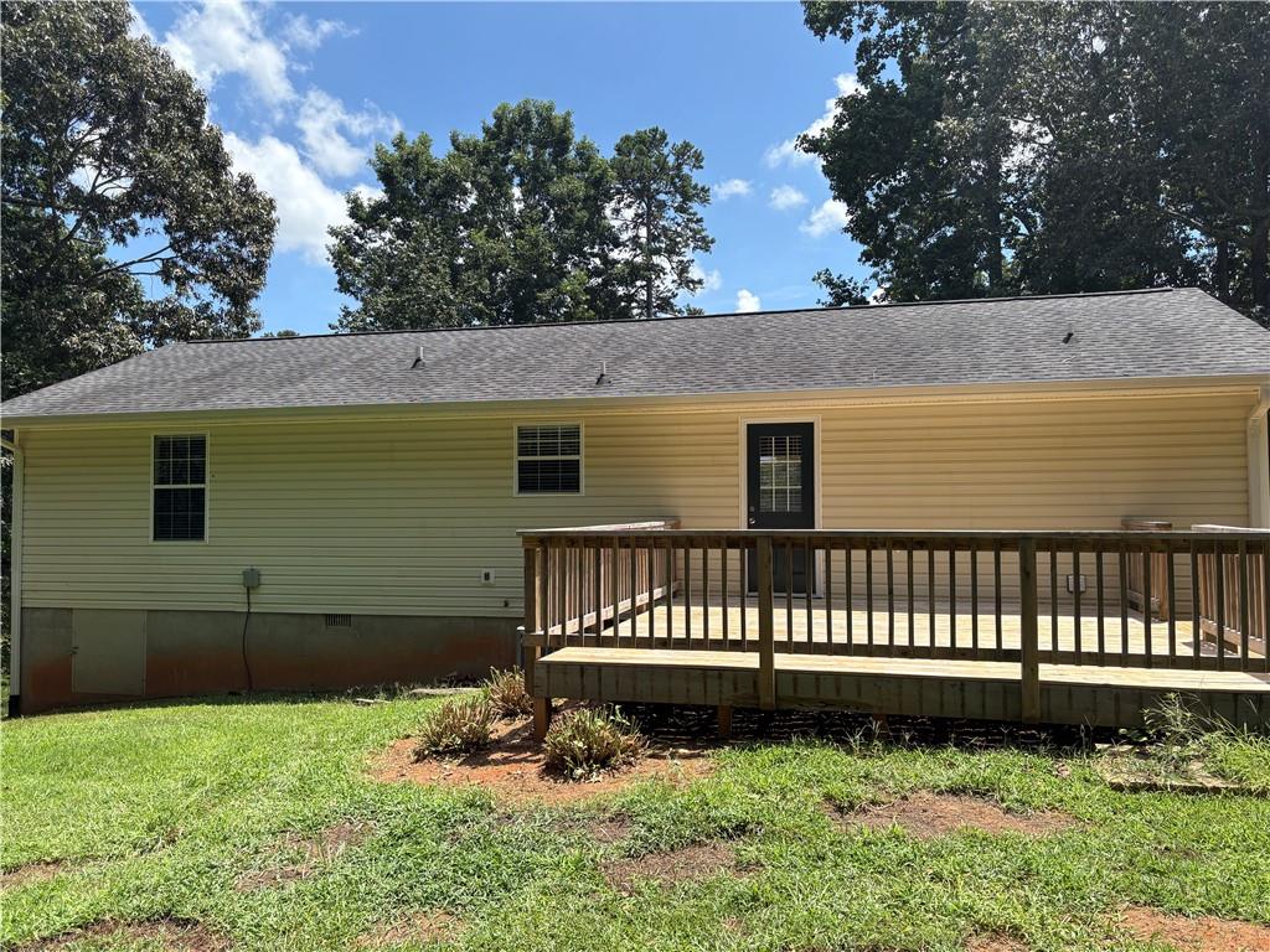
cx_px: 635
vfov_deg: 53.1
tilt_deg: +0.9
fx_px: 954
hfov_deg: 67.3
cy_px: 476
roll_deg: +0.3
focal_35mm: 26
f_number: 1.6
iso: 50
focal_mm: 5.96
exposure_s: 1/2283
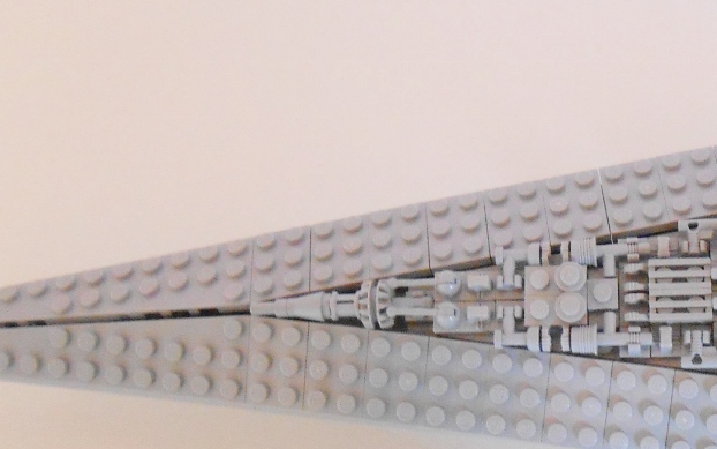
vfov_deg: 20.9
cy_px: 301
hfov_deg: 31.4
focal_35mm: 62
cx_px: 643
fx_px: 1212
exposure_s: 1/20
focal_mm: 4.6
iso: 400
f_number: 3.5
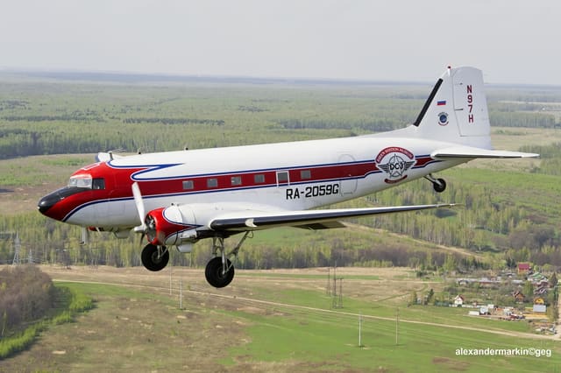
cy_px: 186
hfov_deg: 20.0
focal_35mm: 102
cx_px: 280
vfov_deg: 13.4
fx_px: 1589
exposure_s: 1/500
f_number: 11
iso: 500
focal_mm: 102
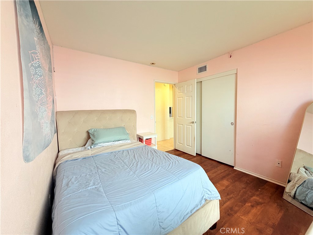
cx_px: 156
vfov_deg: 85.7
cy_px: 118
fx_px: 127
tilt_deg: -3.4
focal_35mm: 14
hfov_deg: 102.1
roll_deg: +1.1
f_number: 2.2
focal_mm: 2.22
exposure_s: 1/120
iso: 200
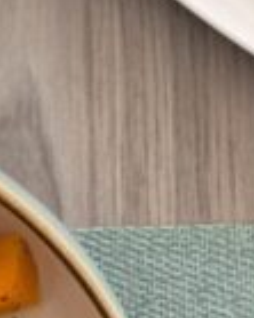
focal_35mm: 165
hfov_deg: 9.3
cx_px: 176
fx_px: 1552
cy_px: -27
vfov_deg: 11.5
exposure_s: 1/180
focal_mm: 5.4
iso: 160
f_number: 1.8
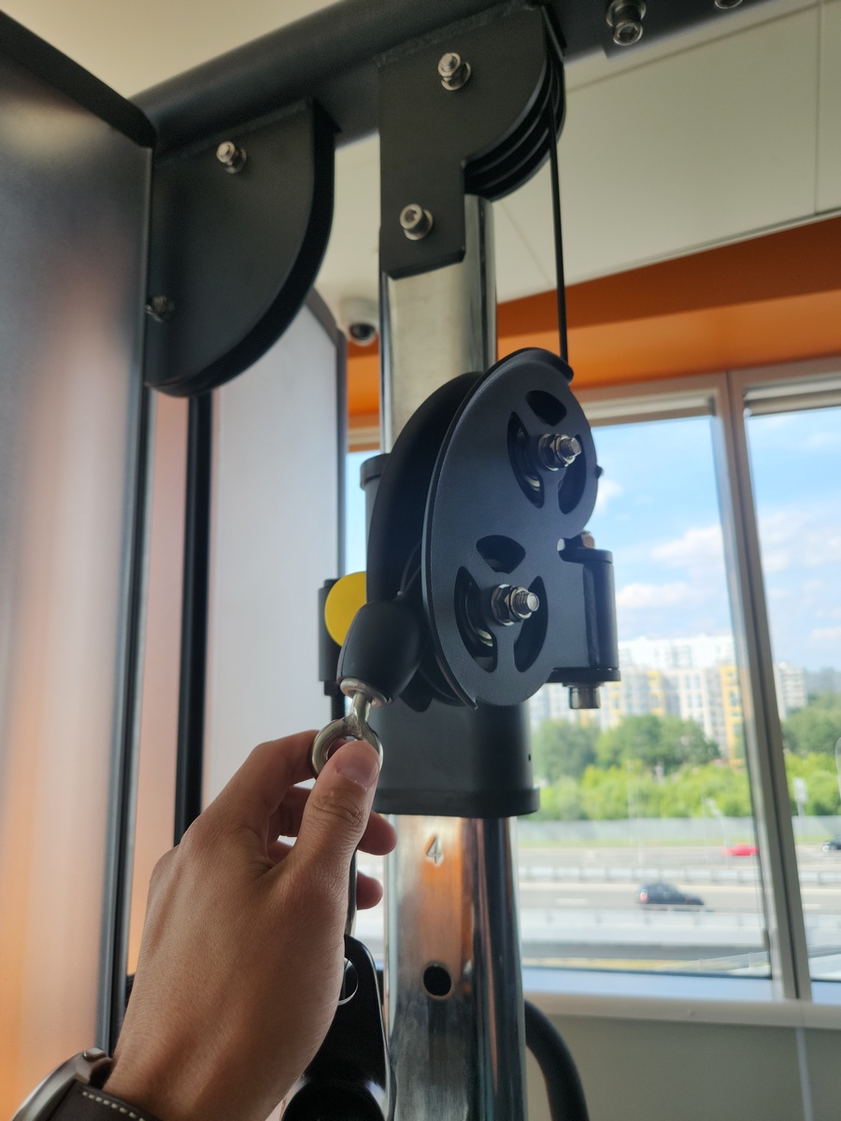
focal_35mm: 23
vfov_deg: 73.9
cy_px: 560
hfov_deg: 58.9
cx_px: 420
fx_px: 745
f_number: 1.8
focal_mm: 5.4
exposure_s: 1/265
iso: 20
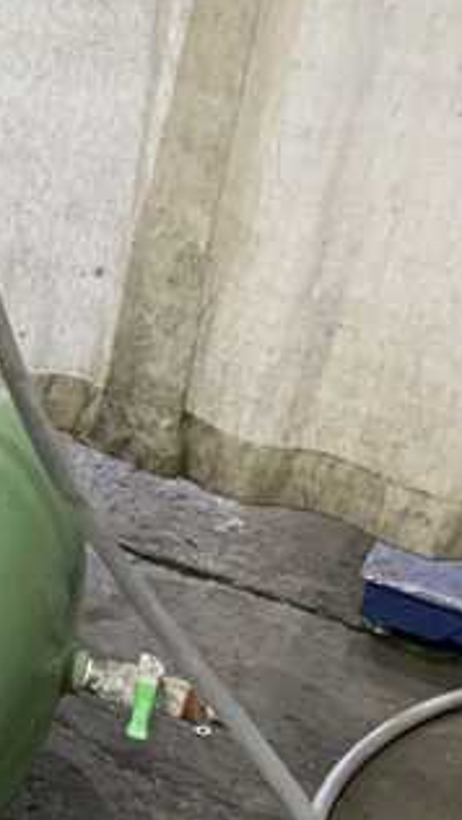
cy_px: 335
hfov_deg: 13.1
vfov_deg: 26.5
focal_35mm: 80
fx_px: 1740
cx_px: -467
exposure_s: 1/60
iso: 200
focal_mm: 3
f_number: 1.8
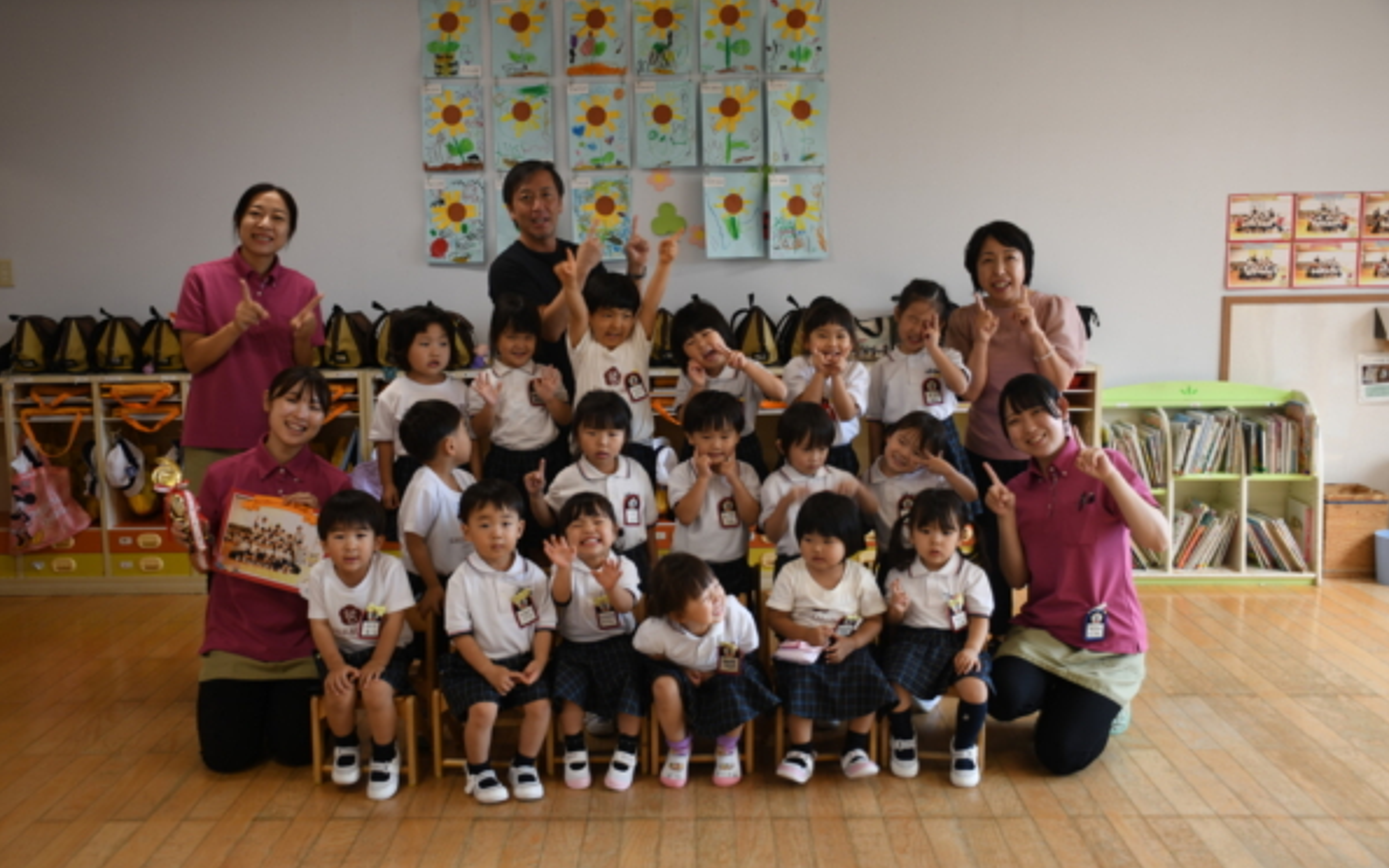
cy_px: 429
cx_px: 698
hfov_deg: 52.7
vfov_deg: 34.4
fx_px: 1401
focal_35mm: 37
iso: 100
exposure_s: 1/25
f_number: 3.8
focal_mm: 24
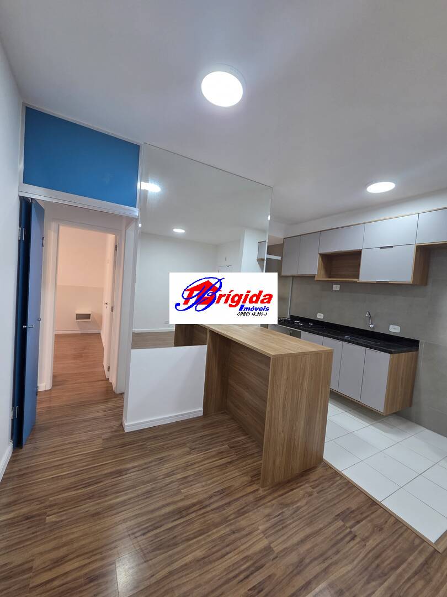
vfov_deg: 106.2
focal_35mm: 13
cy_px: 298
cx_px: 224
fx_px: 224
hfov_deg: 89.9
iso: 160
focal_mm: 2.2
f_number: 2.2
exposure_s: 1/60
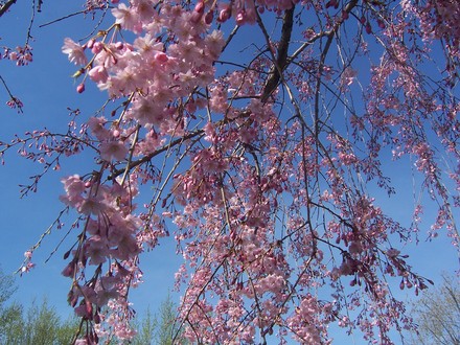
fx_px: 478
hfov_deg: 51.4
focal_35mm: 36
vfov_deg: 39.7
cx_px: 230
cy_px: 172
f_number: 4.8
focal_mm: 6
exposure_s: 1/500
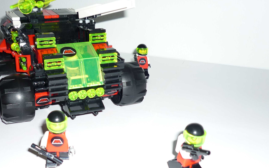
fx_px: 330
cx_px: 108
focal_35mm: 45
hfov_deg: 44.1
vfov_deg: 28.6
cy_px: 93
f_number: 2.8
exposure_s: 1/30
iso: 100
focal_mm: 5.5
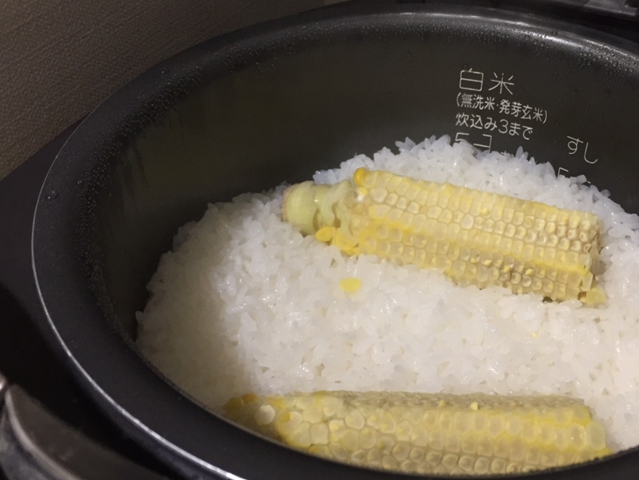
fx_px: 720
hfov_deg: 47.6
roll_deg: +1.9
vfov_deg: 36.8
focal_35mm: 39
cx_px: 381
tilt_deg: -40.6
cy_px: 223
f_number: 2.2
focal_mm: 4.15
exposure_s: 1/30
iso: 40
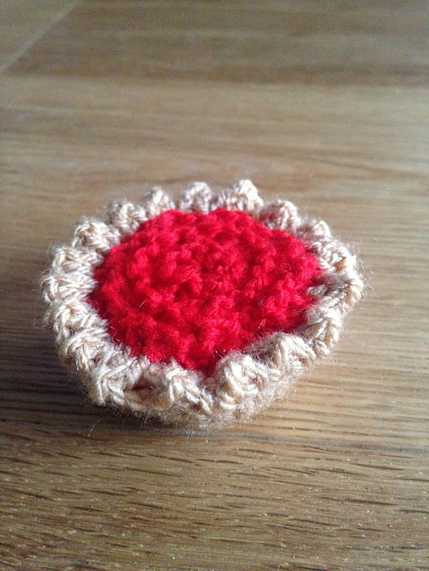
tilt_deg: -39.5
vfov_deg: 55.4
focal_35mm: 33
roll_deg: +0.6
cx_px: 214
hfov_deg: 42.9
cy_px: 286
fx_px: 545
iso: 640
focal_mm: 4.12
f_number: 2.4
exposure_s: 1/15
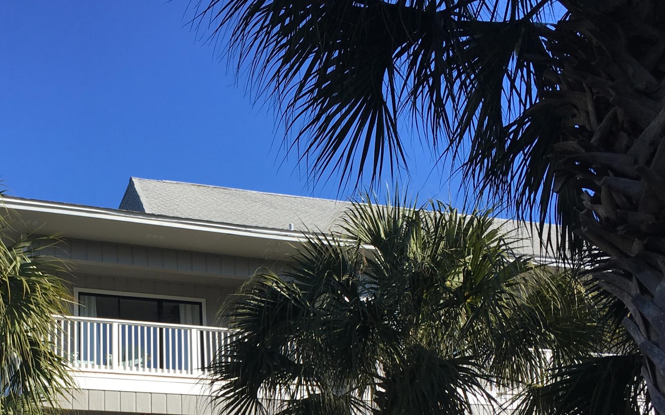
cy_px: 404
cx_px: 166
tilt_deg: +10.9
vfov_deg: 22.4
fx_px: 1015
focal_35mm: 56
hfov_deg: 35.5
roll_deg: +1.1
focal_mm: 4.15
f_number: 2.2
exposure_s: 1/1040
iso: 25
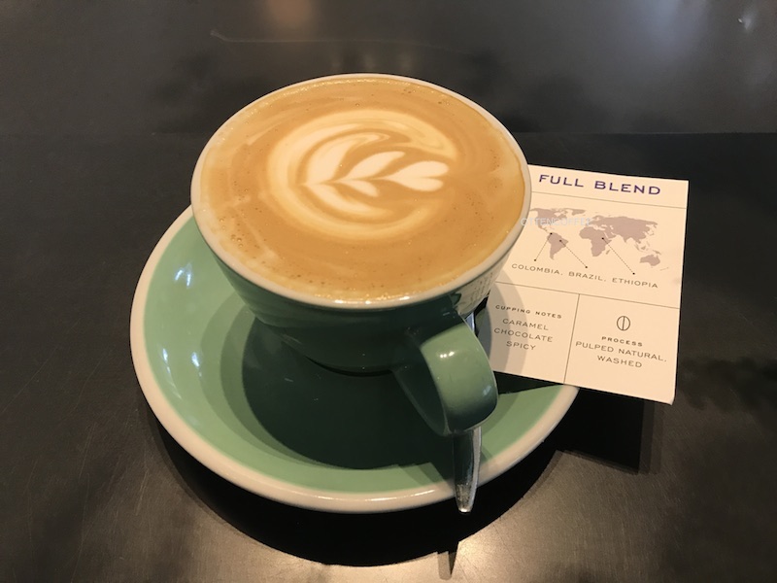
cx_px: 388
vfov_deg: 49.7
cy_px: 292
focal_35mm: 28
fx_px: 628
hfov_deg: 63.4
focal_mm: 3.99
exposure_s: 1/25
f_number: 1.8
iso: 40
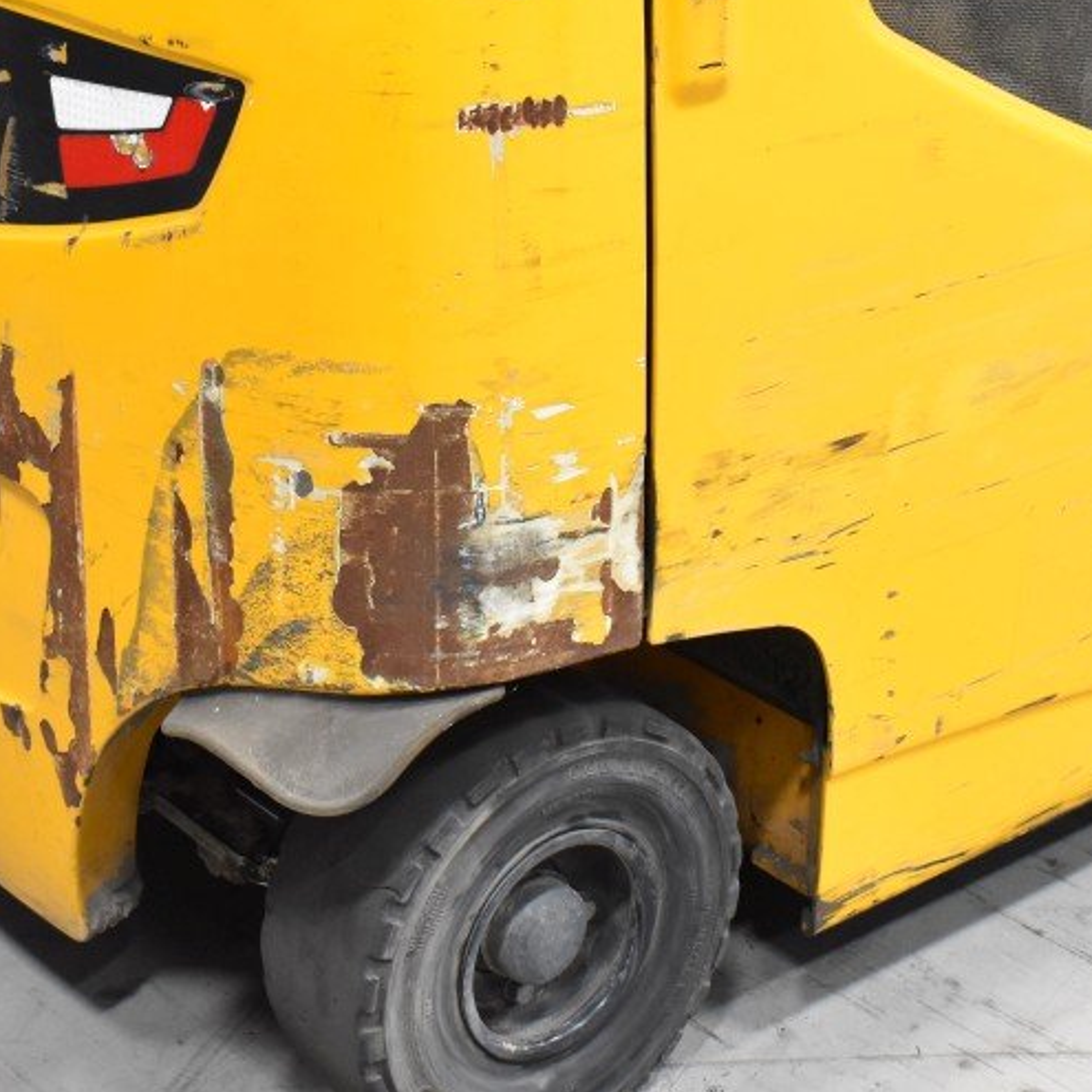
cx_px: 402
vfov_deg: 24.2
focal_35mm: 71
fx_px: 2535
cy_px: 393
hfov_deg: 24.2
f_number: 5
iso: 1600
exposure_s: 1/30
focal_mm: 23
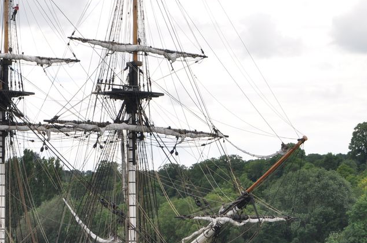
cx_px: 64
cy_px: 81
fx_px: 2779
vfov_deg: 5.0
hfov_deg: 7.5
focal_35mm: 273
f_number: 7.1
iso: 200
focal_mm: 90
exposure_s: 1/250
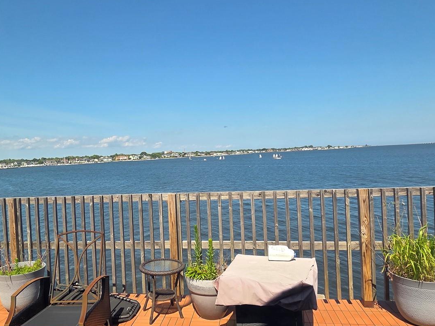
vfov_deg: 54.9
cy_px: 166
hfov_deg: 69.0
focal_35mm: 25
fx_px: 314
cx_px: 187
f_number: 2.2
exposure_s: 1/2000
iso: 125
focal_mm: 2.2
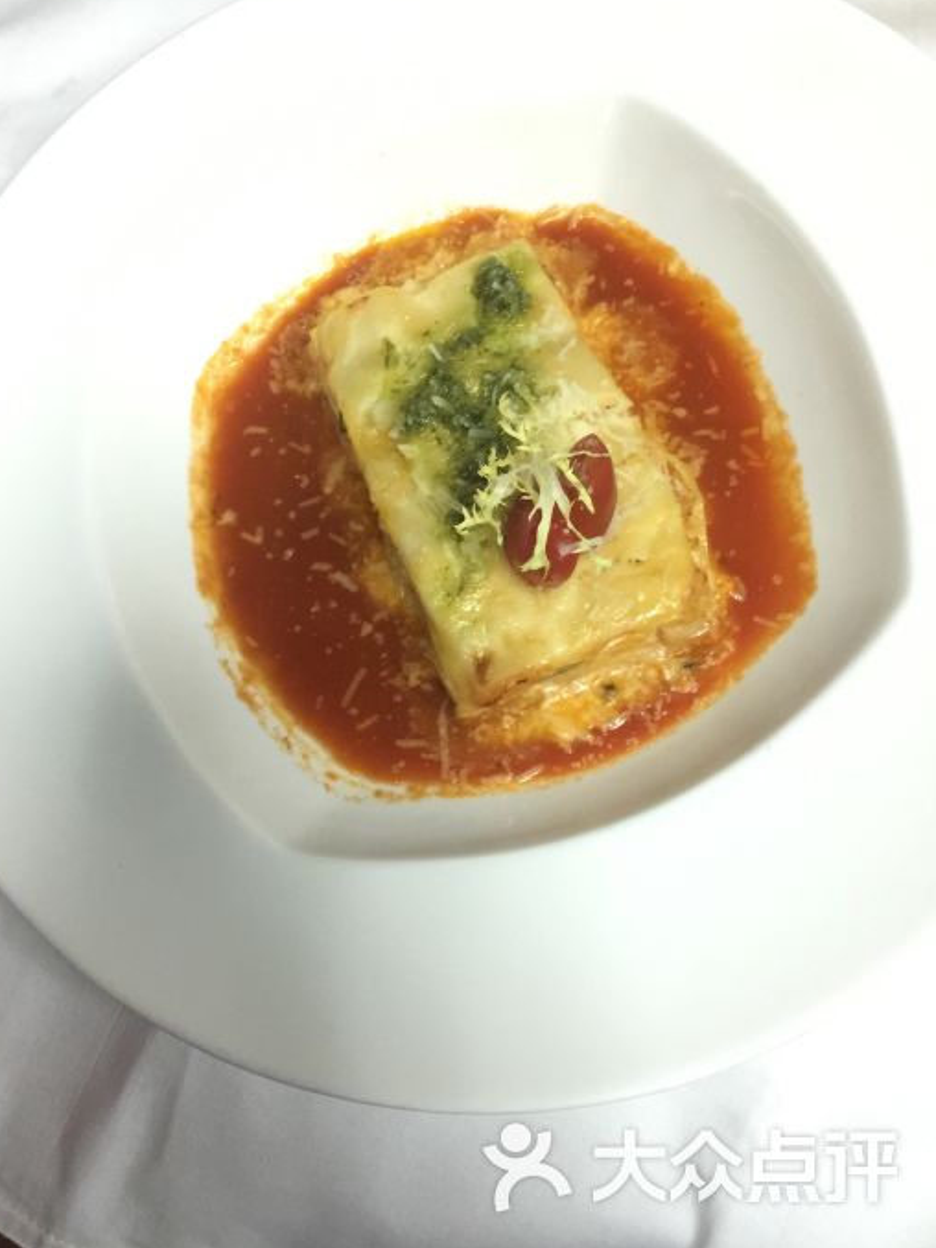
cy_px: 618
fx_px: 1081
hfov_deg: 46.8
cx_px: 462
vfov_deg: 60.0
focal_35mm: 30
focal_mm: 4.15
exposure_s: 1/8
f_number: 2.2
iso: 160
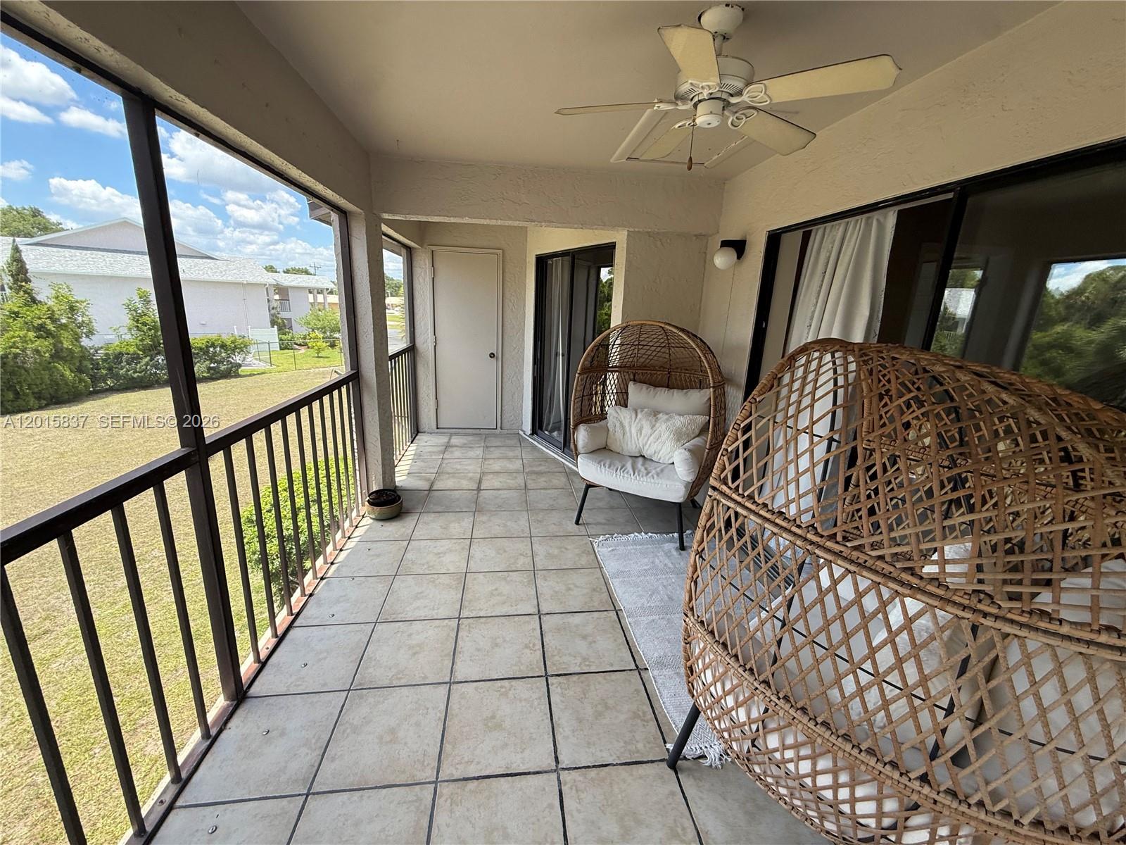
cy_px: 422
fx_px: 455
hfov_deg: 102.1
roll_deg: -2.0
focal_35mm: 14
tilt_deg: -13.4
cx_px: 563
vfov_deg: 85.7
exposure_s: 1/273
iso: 64
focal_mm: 2.22
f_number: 2.2
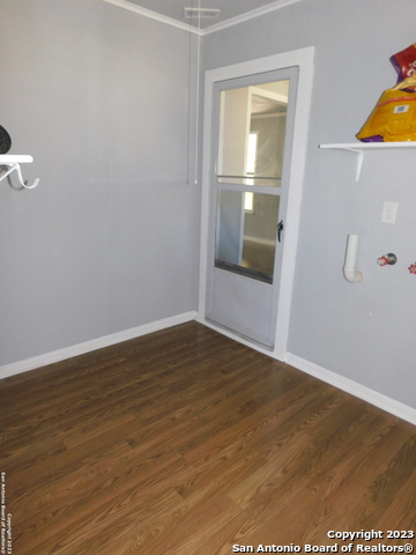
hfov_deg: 58.9
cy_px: 278
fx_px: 369
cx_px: 208
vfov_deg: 73.9
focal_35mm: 23
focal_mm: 4
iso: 200
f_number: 3
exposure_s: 1/30
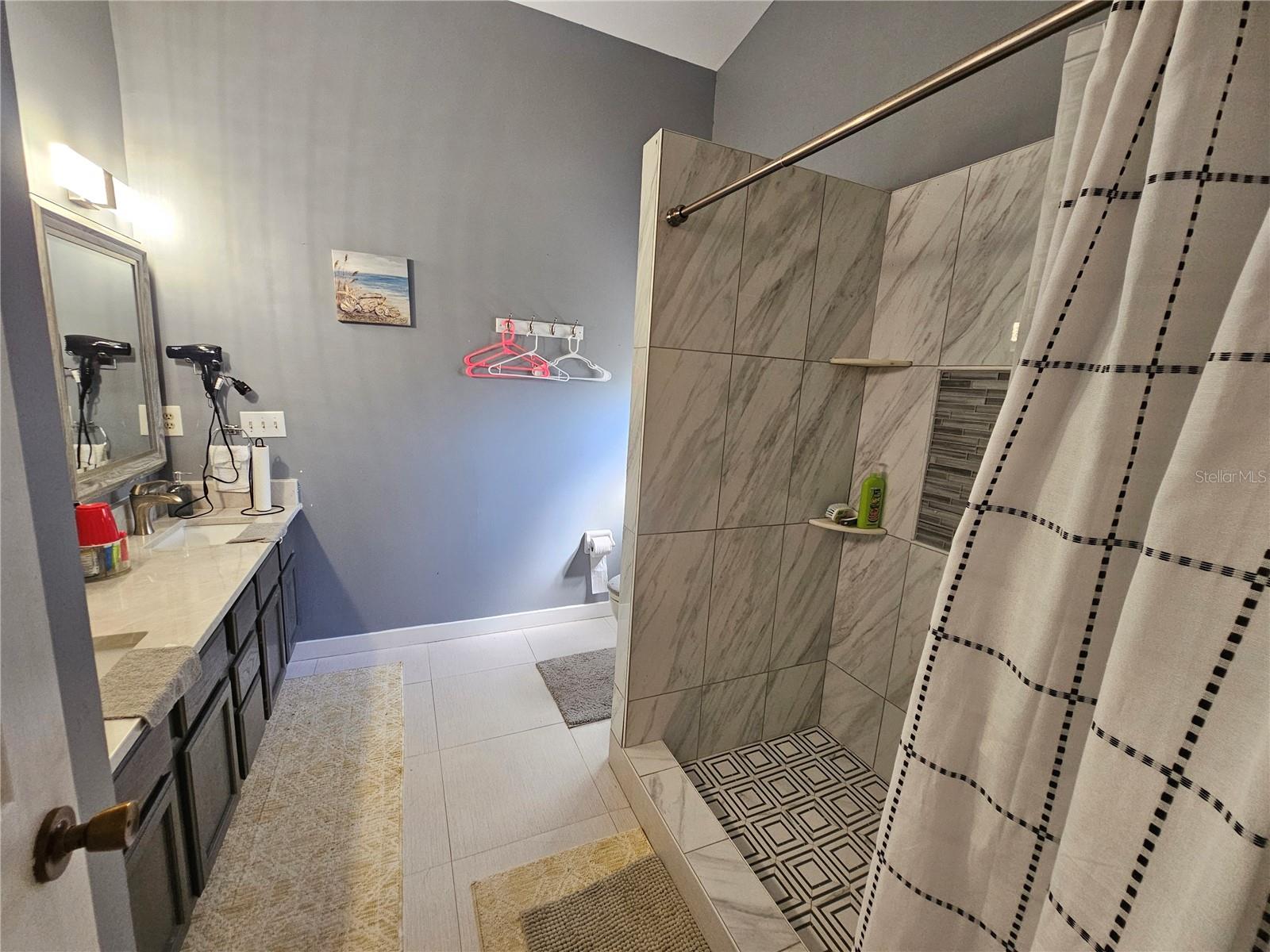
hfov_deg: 106.2
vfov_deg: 89.9
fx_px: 477
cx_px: 635
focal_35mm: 13
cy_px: 476
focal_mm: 2.2
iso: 320
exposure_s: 1/40
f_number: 2.2
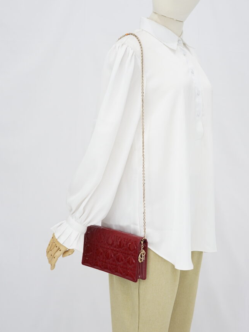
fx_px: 547
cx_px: 129
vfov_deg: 33.8
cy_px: 182
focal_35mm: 57
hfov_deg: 25.7
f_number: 6.3
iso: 640
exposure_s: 1/10
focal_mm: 50
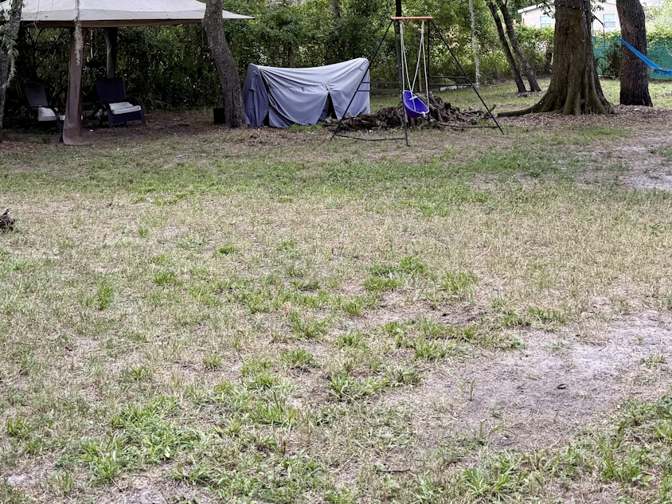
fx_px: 1009
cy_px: -5
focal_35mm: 52
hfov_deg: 36.8
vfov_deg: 26.5
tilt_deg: +4.2
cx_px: 322
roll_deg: +0.5
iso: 100
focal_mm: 6.76
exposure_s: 1/377
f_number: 1.78
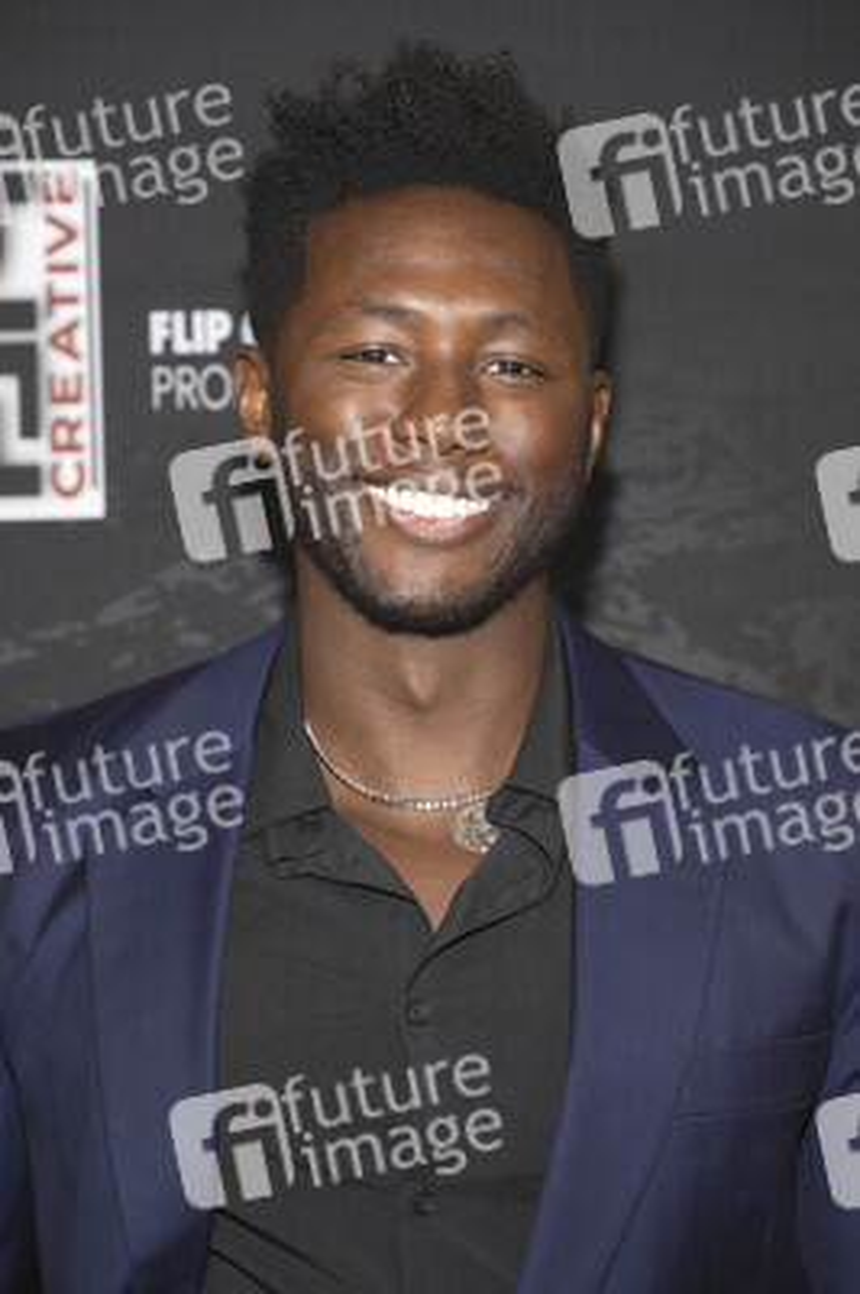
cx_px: 430
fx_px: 3266
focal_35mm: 91
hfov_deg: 15.0
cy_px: 647
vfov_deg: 22.4
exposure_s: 1/200
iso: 800
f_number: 5.6
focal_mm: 91
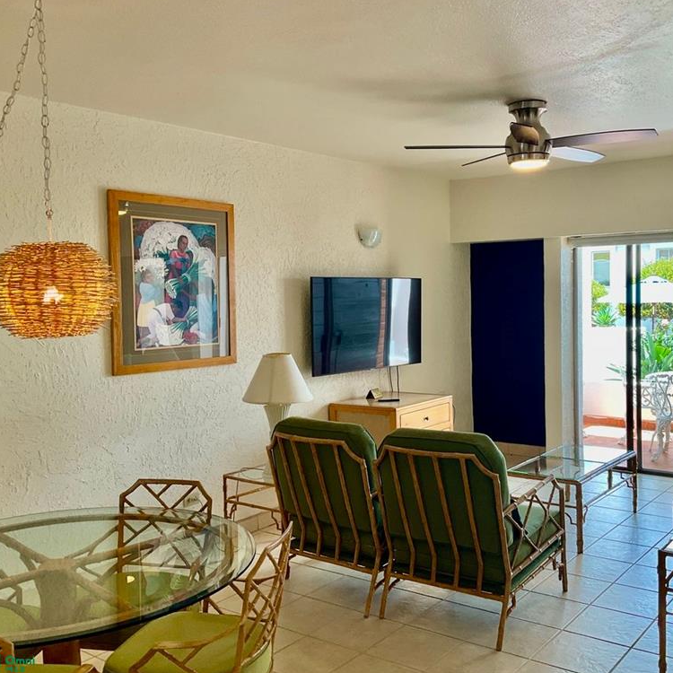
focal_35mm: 35
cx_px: 427
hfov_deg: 46.7
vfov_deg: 47.2
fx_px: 770
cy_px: 336
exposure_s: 1/120
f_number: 1.8
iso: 32
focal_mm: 3
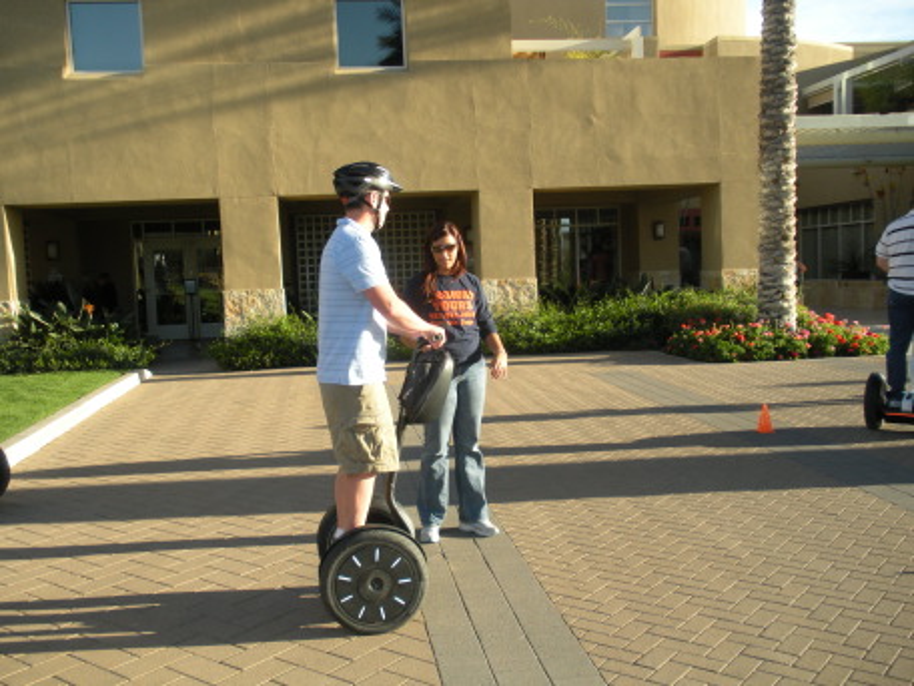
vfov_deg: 39.7
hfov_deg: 51.4
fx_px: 951
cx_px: 457
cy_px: 343
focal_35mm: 36
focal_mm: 6.3
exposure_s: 1/253
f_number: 3.5
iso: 88
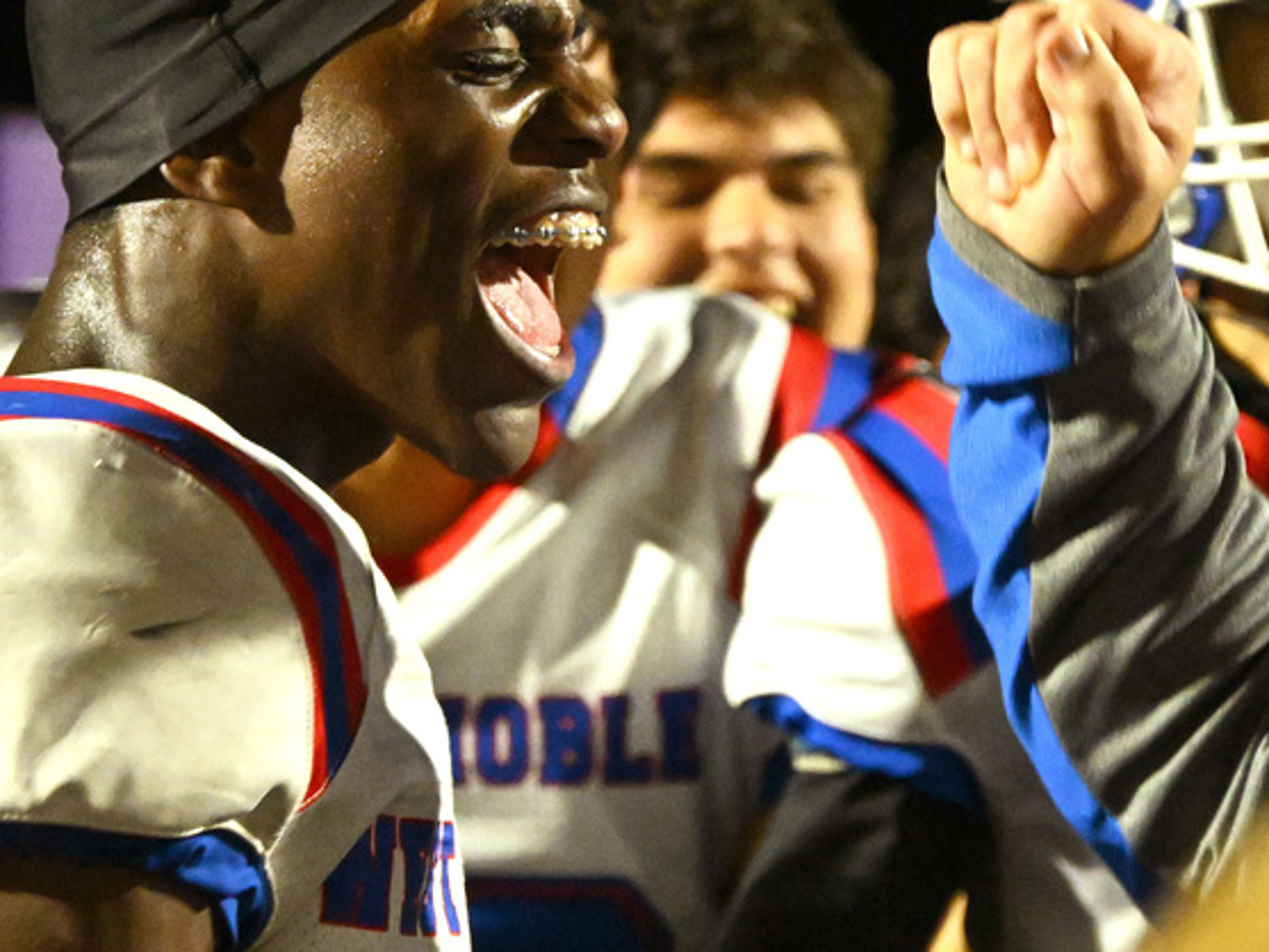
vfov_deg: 4.2
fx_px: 13090
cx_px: 460
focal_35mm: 357
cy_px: 262
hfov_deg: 5.5
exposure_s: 1/320
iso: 10000
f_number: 6.3
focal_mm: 135
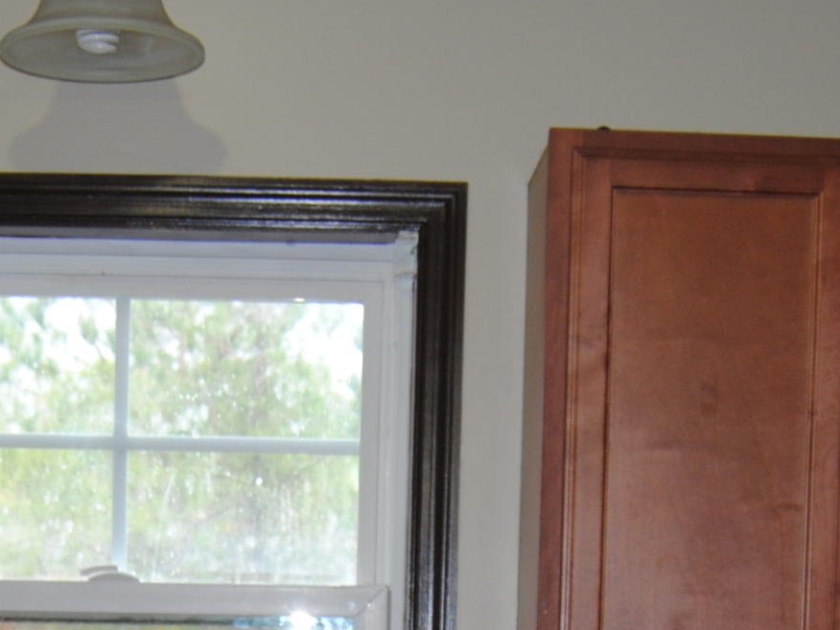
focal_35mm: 89
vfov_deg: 15.5
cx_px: 310
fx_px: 2160
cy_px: 903
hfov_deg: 22.0
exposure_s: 1/60
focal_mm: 18
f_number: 3.5
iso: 200
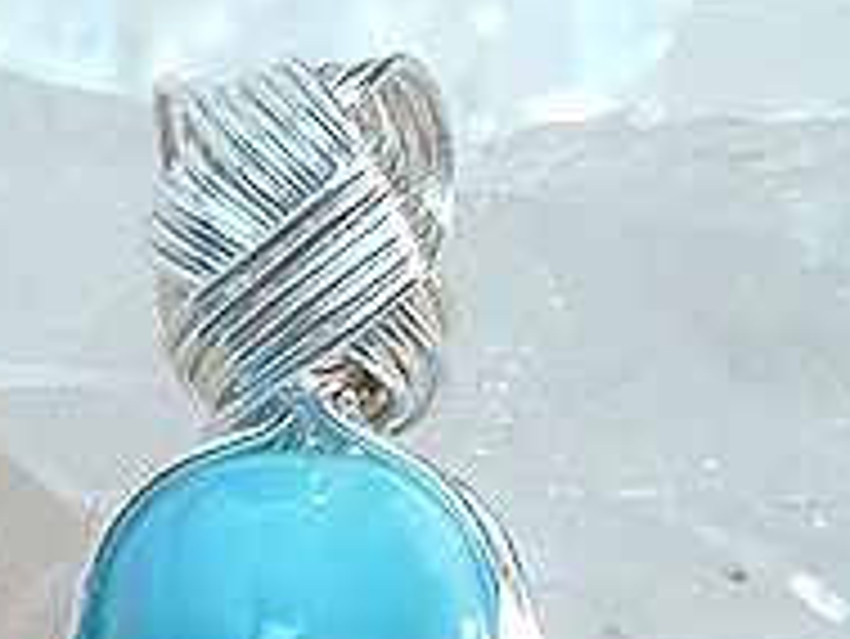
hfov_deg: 9.0
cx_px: 225
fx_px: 5406
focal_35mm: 220
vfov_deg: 6.7
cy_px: 598
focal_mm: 8.5
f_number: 3.8
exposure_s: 1/60
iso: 80
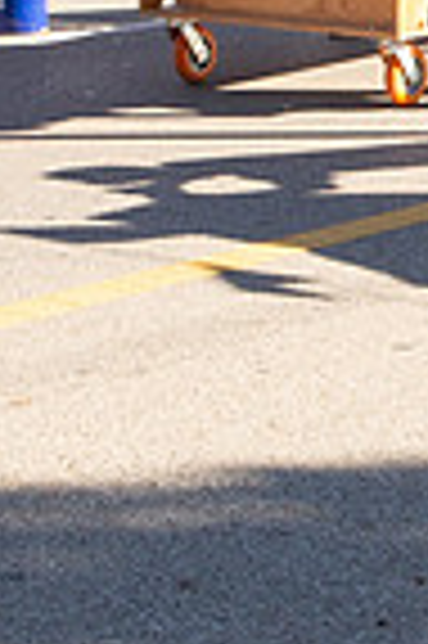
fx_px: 2342
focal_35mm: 131
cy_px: 146
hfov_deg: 10.2
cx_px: 614
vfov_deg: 15.6
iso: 800
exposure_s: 1/160
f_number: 16
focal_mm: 24
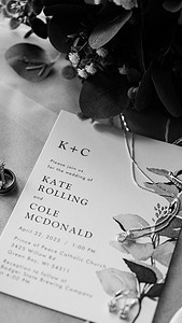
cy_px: 217
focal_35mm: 77
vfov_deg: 27.3
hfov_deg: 15.7
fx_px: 660
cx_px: 92
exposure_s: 1/500
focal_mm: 49
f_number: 2.8
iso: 250
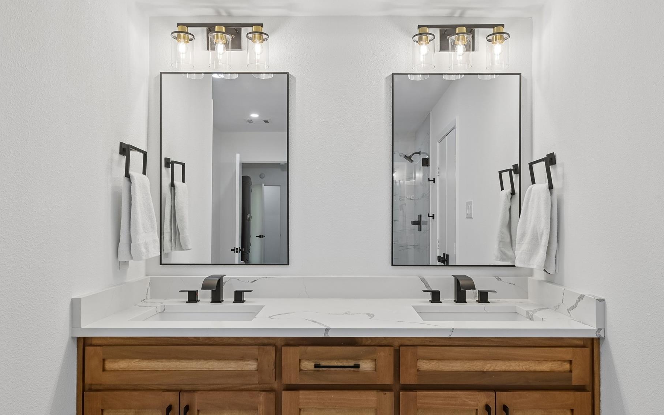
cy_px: 208
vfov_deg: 51.9
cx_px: 342
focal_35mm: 24
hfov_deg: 75.8
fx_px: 427
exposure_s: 1/100
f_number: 8
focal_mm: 20.5
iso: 400
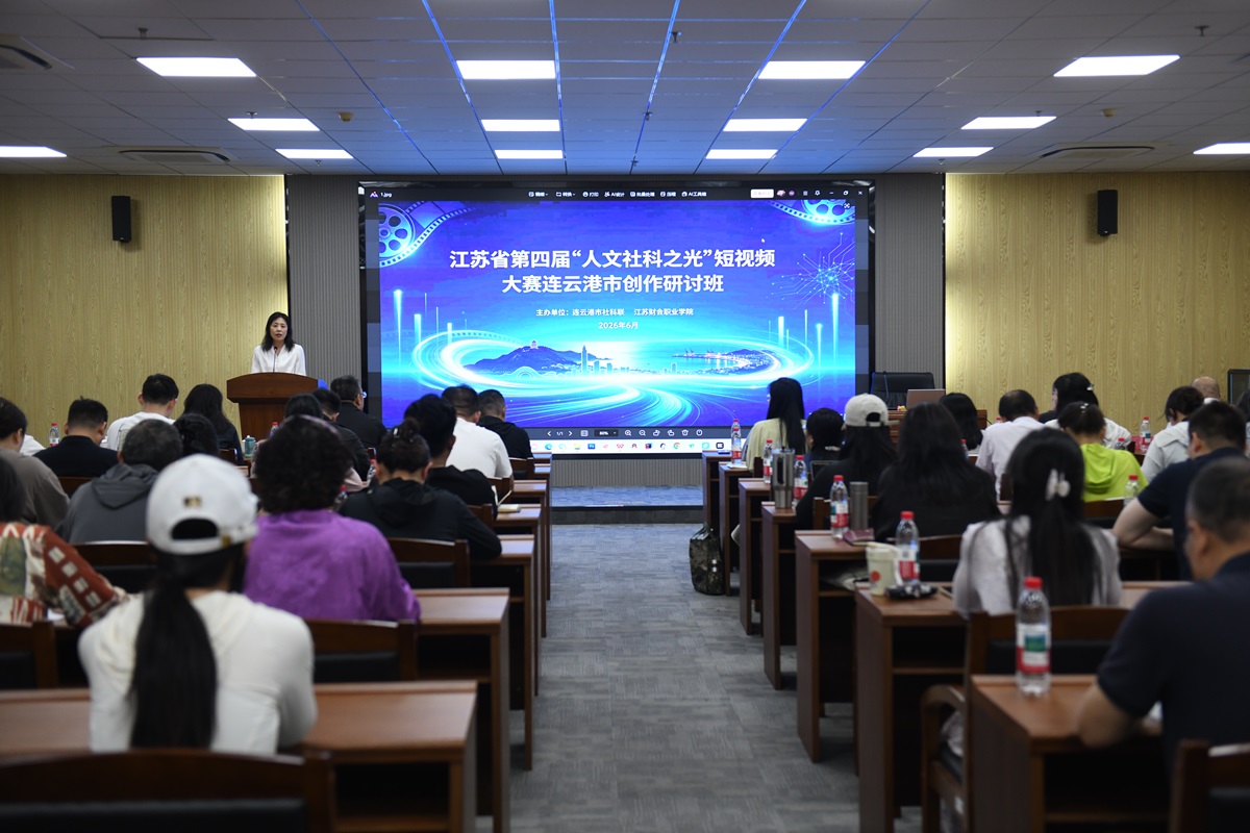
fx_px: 1667
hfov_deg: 41.1
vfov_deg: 28.1
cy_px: 416
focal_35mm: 48
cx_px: 625
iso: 1100
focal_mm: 48
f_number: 3.5
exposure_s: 1/250
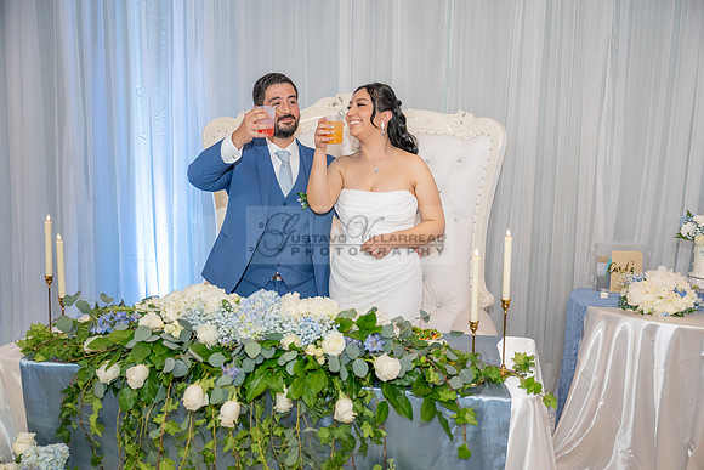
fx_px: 724
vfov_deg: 36.0
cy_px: 235
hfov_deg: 51.9
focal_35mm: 37
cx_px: 352
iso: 1000
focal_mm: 37
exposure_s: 1/160
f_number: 2.8
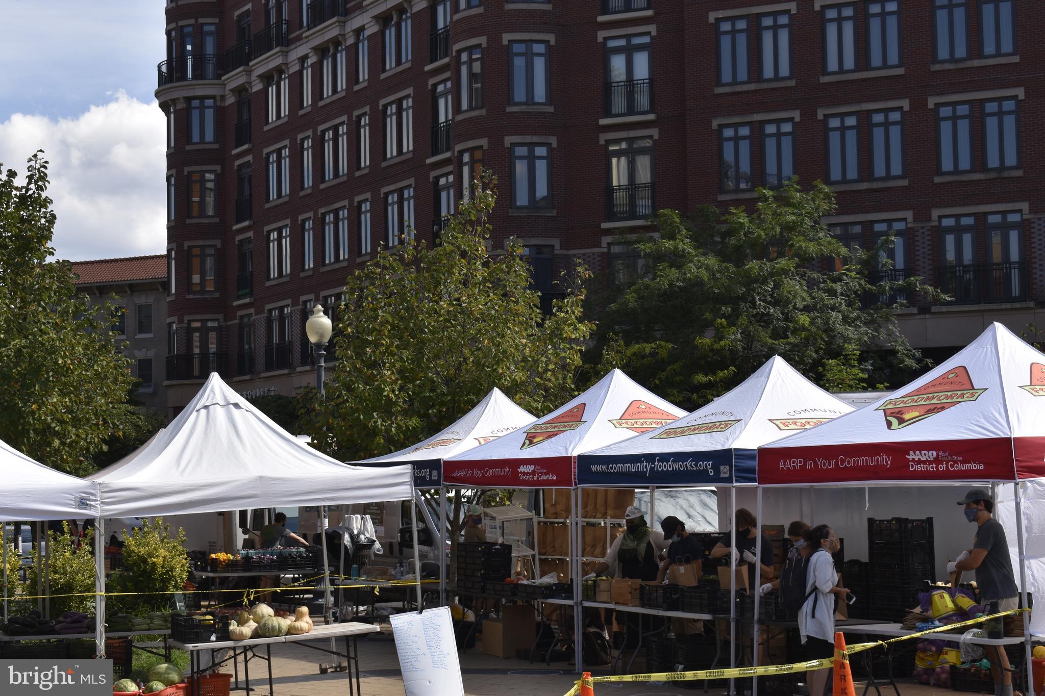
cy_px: 348
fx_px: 1828
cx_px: 522
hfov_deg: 31.9
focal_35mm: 63
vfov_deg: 21.6
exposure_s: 1/200
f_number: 10
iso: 100
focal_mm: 42
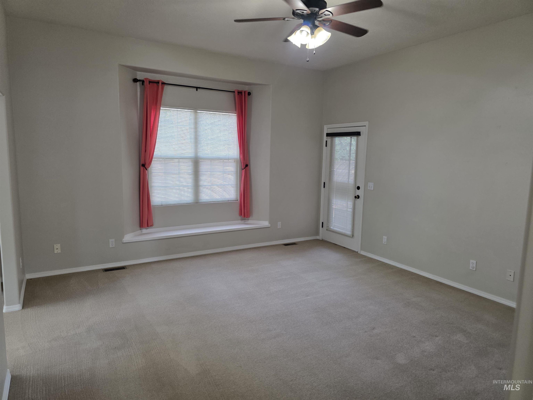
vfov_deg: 58.9
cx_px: 266
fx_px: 354
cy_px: 200
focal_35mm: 23
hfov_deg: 73.9
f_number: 1.7
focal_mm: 6.3
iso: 250
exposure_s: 1/120
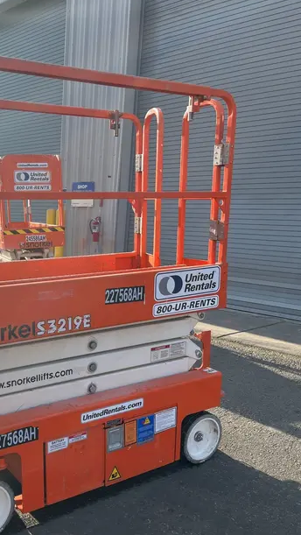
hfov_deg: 33.9
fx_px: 482
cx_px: 73
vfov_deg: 57.7
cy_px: 314
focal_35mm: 34
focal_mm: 5.1
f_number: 1.6
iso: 50
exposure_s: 1/992
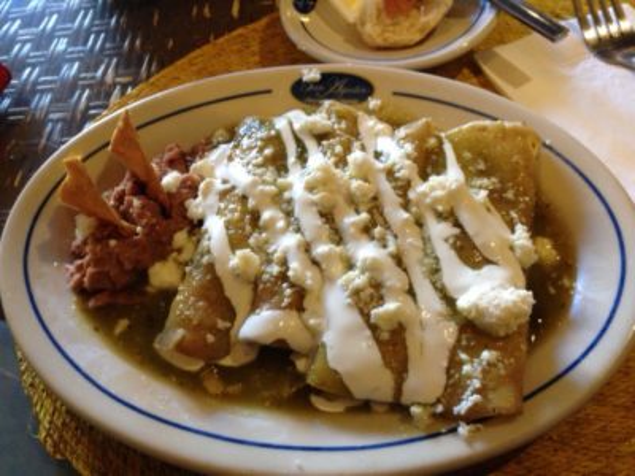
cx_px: 318
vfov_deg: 42.9
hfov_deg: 55.4
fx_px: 605
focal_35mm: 33
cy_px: 238
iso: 200
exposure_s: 1/20
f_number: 2.4
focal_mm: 4.12
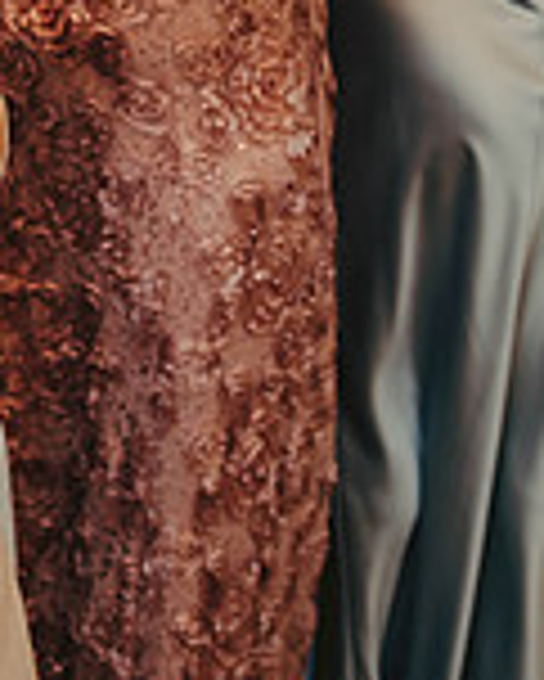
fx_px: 2031
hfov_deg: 14.6
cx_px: -180
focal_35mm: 101
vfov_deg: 18.4
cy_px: -38
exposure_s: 1/125
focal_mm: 28
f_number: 2.8
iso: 320
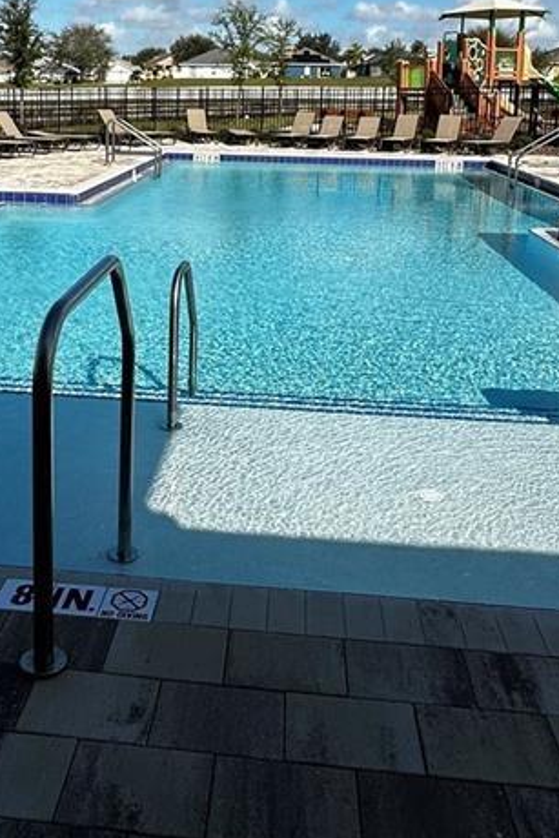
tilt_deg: -8.5
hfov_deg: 34.8
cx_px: 195
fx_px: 884
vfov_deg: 49.0
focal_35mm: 38
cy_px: 226
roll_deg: -1.7
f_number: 2.2
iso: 40
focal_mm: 2.22
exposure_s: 1/2817
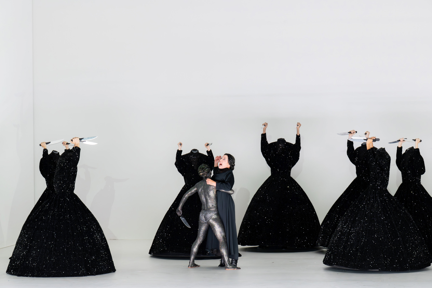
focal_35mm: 99
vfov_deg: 13.8
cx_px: 216
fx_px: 1188
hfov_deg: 20.6
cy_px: 144
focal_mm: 99
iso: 3200
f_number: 5.6
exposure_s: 1/400
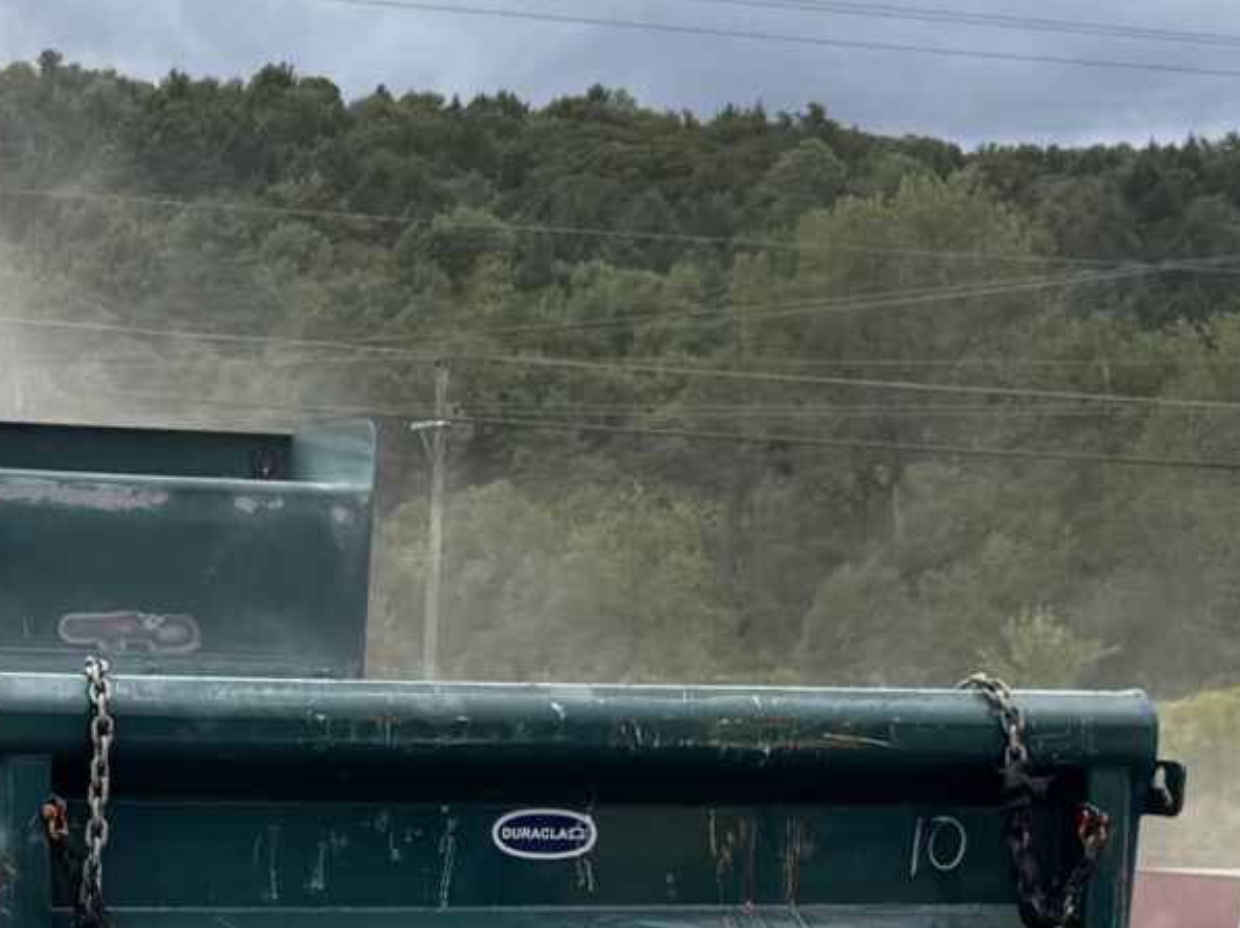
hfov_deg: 18.4
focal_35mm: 103
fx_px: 3687
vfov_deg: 13.4
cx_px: -131
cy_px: 1447
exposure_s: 1/3597
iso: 80
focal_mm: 6.76
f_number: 1.78
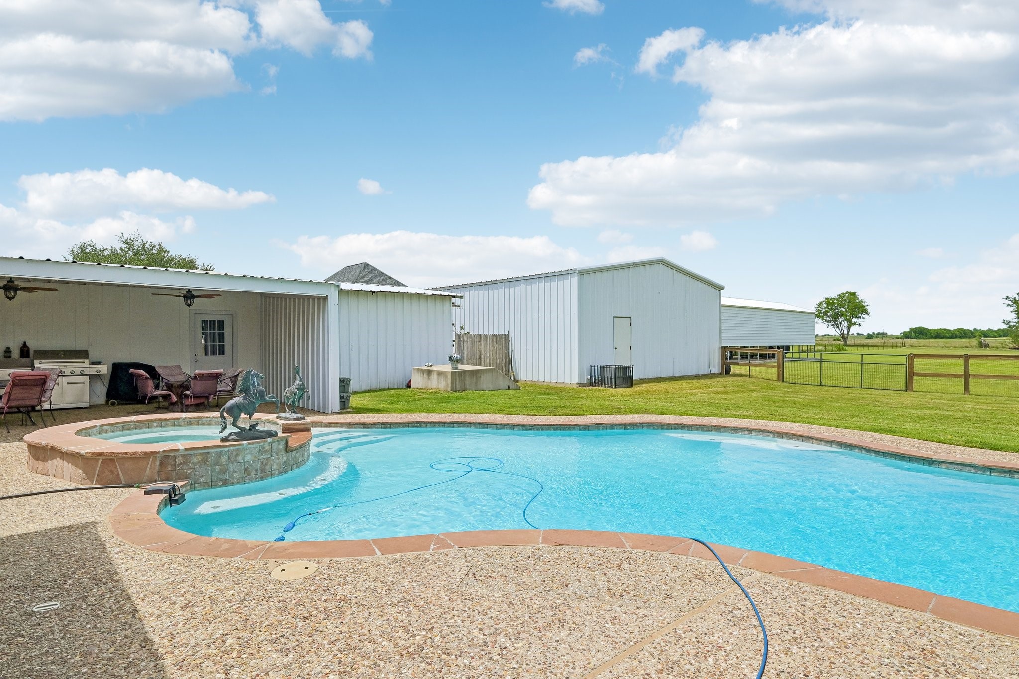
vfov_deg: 63.2
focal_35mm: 20
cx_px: 510
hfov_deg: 85.4
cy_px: 340
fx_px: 552
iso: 400
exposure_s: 1/2500
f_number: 8
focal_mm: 19.5
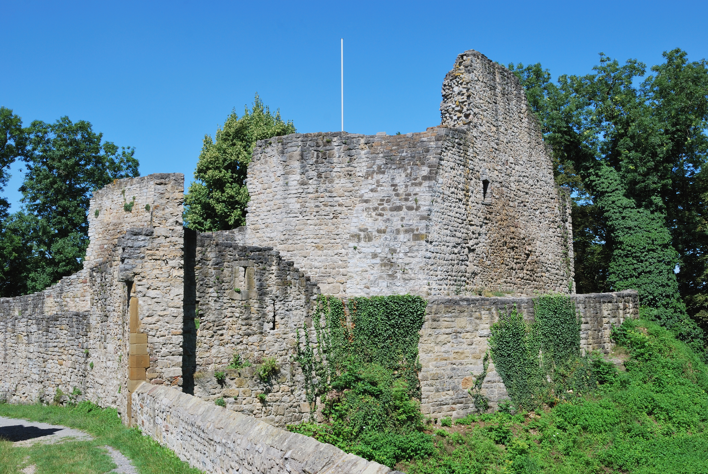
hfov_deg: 49.5
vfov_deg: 34.3
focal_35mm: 39
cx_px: 354
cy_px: 237
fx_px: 768
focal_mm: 26
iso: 100
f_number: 11
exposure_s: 1/160
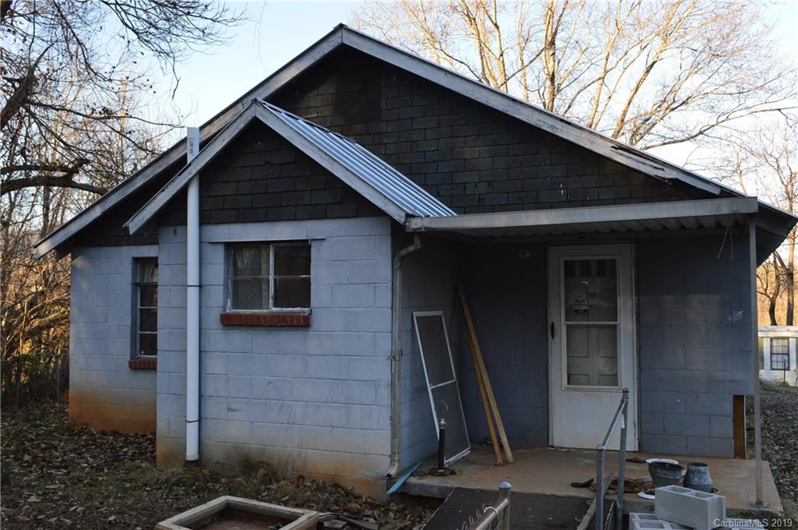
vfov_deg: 36.8
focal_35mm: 36
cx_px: 399
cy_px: 265
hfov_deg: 53.2
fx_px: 797
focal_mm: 24
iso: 400
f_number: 9
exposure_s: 1/125
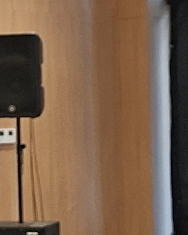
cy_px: 38
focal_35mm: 190
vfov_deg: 10.1
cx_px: -49
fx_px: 1322
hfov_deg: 8.0
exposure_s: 1/50
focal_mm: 5.54
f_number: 1.8
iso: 200
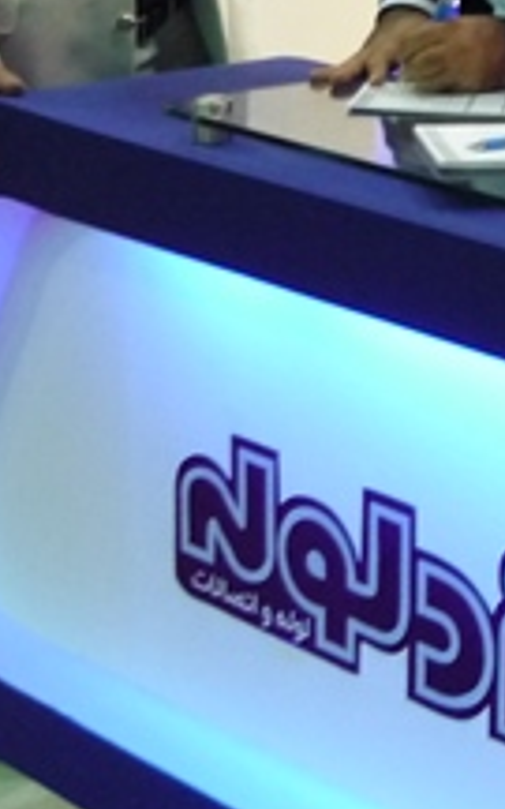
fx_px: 2334
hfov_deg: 11.8
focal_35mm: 106
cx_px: 784
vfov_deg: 19.3
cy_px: 86
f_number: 2.8
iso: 400
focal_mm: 5.5
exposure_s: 1/30
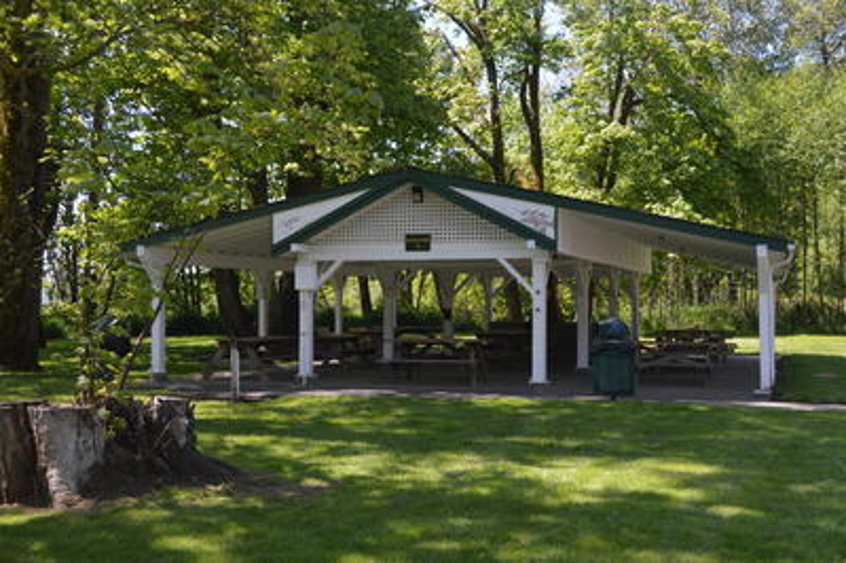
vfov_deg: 29.8
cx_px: 423
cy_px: 282
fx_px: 1057
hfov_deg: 43.6
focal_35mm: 45
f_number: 5.6
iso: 100
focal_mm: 30
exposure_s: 1/125
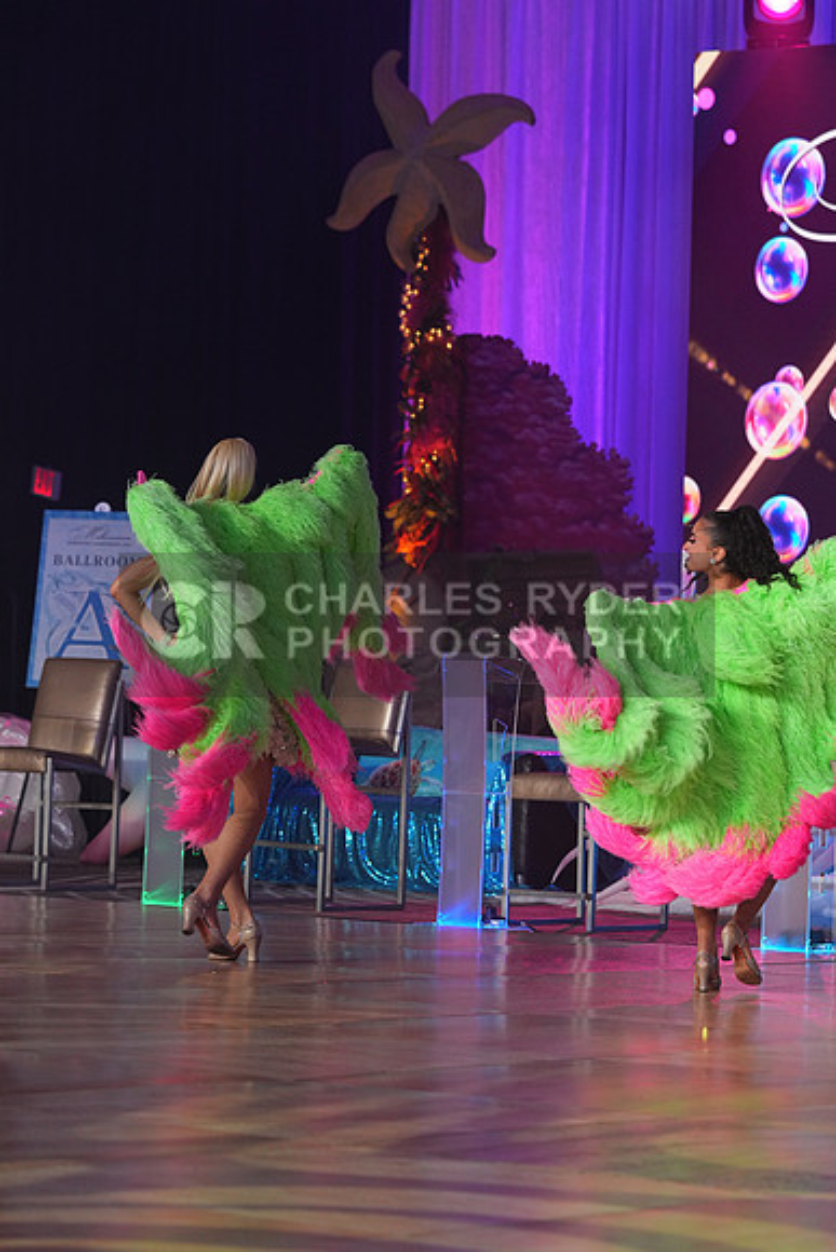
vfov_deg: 14.7
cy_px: 626
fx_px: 4873
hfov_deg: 9.8
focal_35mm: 140
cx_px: 418
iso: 1250
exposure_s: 1/400
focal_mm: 140
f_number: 4
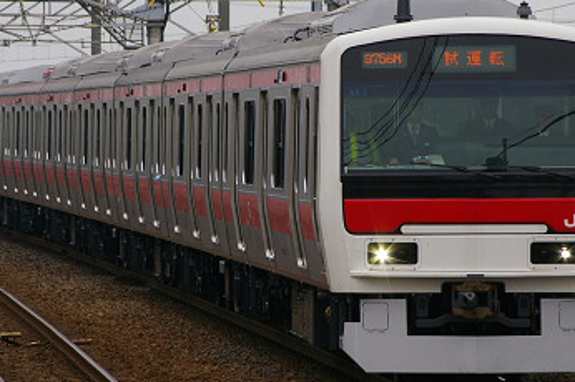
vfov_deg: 3.7
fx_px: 5984
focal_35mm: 375
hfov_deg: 5.5
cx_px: 246
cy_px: 191
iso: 200
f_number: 8
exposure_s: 1/250
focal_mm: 180
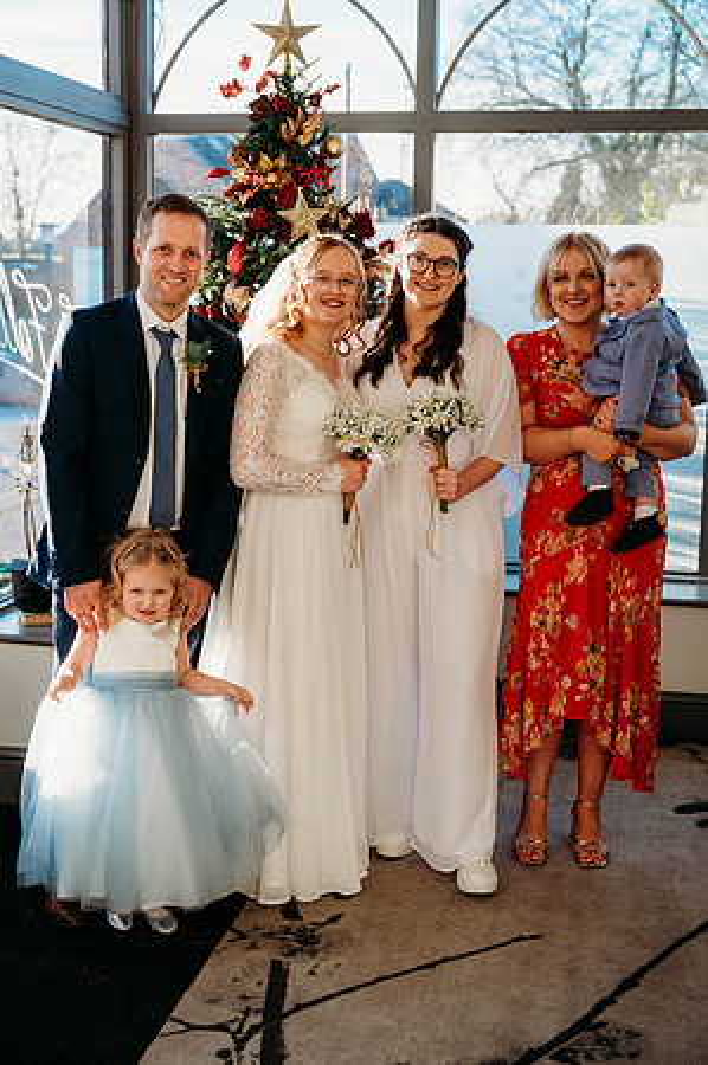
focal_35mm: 47
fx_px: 1390
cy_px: 532
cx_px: 354
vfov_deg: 42.0
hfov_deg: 28.6
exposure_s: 1/320
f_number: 3.5
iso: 100
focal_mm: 47
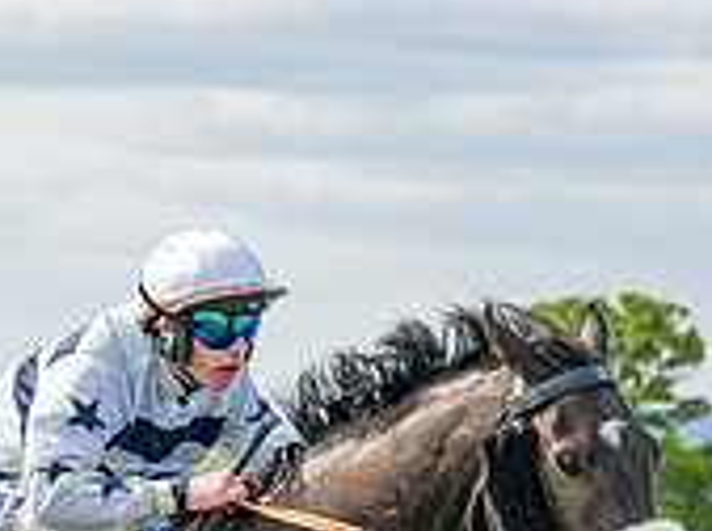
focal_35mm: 336
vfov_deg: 4.4
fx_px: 6896
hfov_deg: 5.9
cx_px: 198
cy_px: 911
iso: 200
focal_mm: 70
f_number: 4
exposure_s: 1/1600
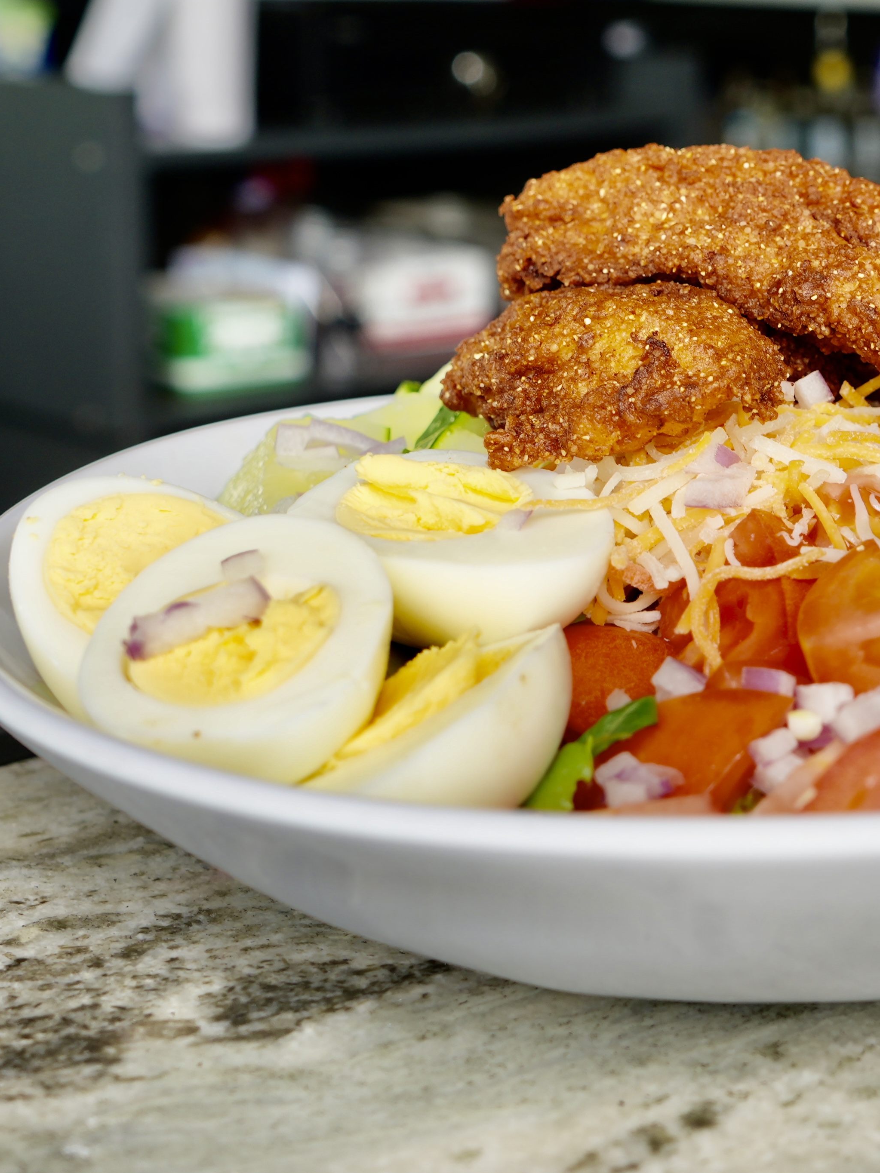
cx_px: 741
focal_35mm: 50
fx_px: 1695
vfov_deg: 38.2
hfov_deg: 28.3
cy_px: 545
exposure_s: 1/100
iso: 100
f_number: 5
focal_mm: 29
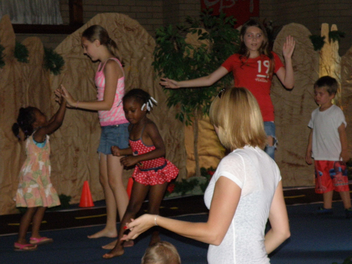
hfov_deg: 21.8
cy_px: 132
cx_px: 176
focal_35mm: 90
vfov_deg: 16.4
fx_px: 915
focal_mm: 16
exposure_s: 1/100
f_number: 4
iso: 320
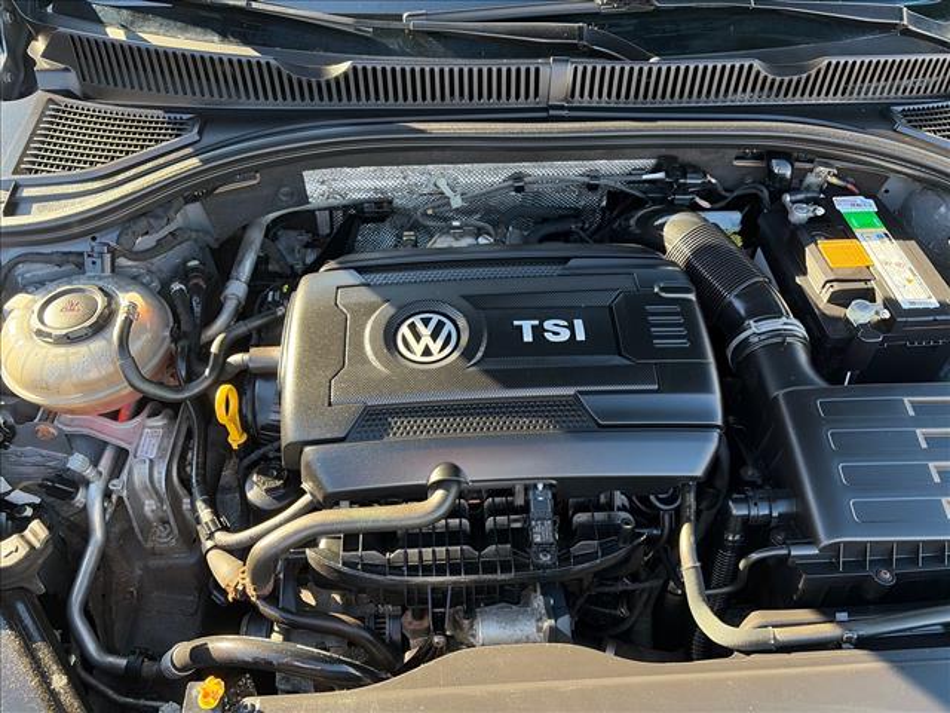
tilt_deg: -46.4
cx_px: 475
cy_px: 356
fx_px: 714
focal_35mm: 26
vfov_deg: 53.1
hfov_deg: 67.3
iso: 125
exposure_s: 1/196
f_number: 1.6
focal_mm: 5.96
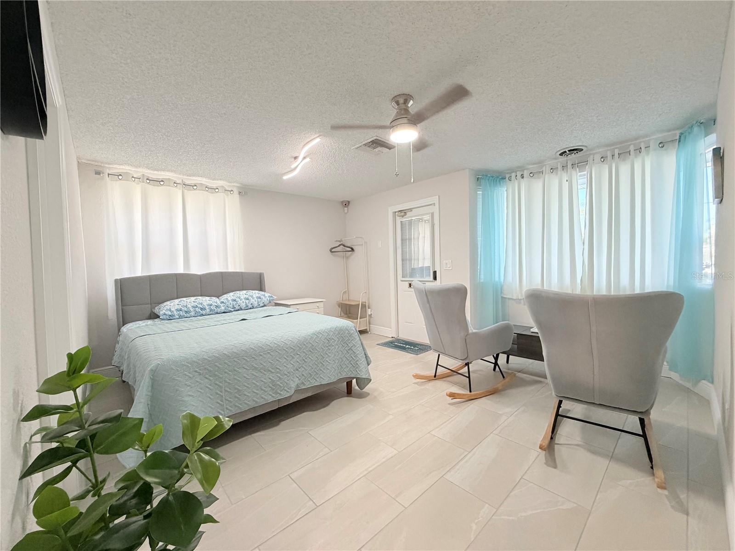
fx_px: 297
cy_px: 276
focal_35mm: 14
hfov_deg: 102.1
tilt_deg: -2.6
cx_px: 368
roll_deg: +2.2
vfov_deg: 85.7
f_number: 2.2
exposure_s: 1/120
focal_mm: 2.22
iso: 320
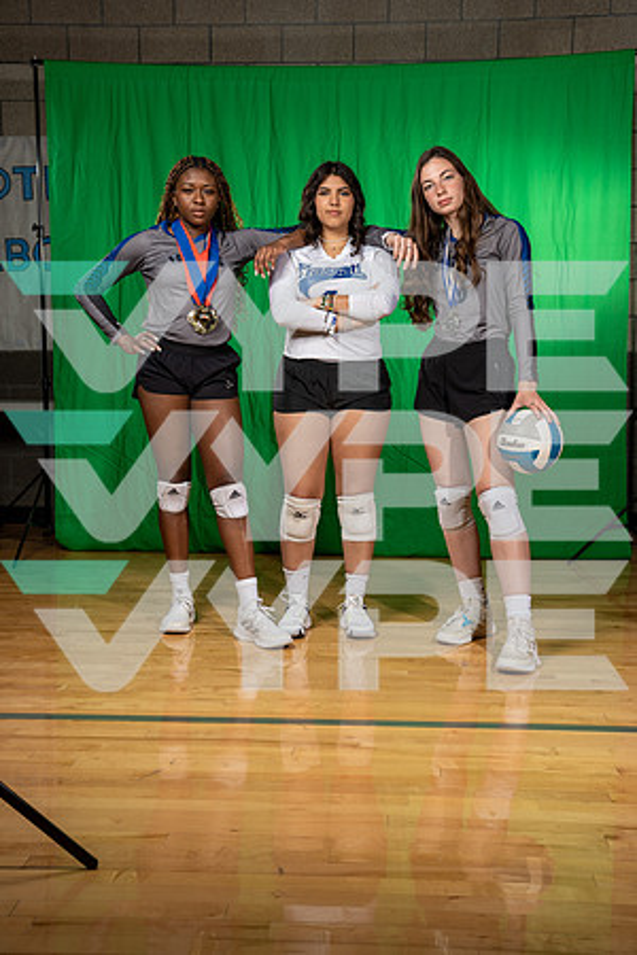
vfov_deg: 46.4
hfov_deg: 31.9
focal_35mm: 42
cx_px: 318
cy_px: 478
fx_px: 1115
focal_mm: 42
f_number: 5.6
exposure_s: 1/250
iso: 160
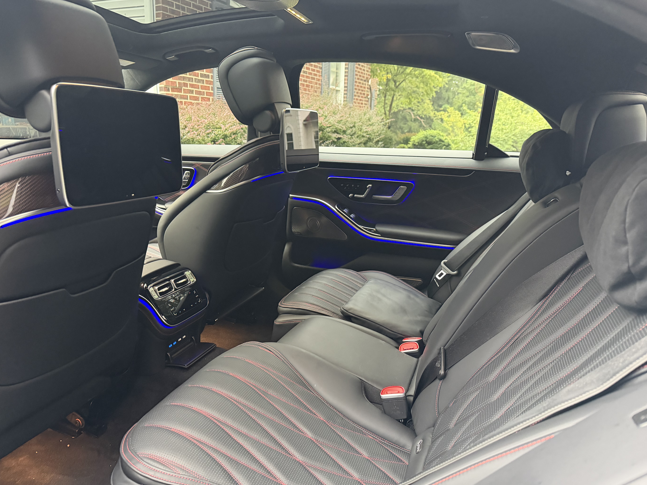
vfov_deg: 54.9
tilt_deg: -14.9
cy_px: 251
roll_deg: -1.9
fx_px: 467
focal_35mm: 25
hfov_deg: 69.4
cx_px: 320
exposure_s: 1/50
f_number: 1.78
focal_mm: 6.76
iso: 800
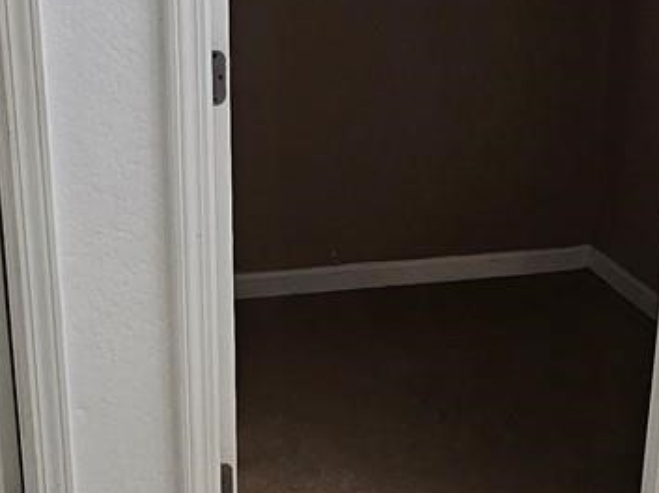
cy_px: 200
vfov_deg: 24.7
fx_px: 1122
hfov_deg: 32.6
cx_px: 401
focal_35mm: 59
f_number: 2.2
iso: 160
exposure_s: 1/60
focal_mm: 2.2
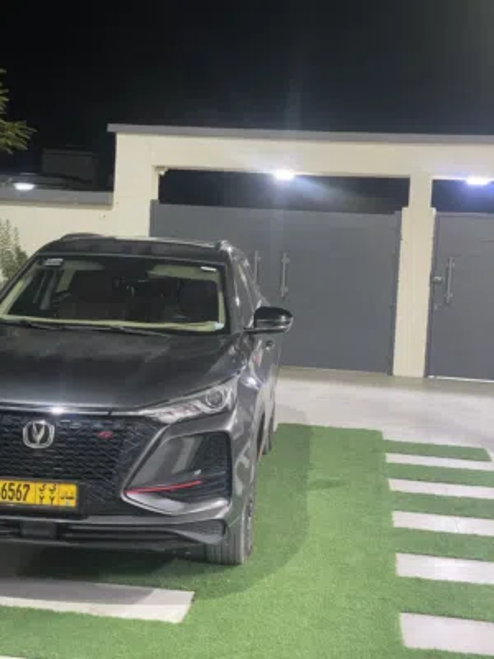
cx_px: 247
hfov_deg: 28.0
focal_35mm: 52
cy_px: 330
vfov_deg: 36.8
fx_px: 989
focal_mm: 6
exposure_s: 1/33
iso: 640
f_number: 2
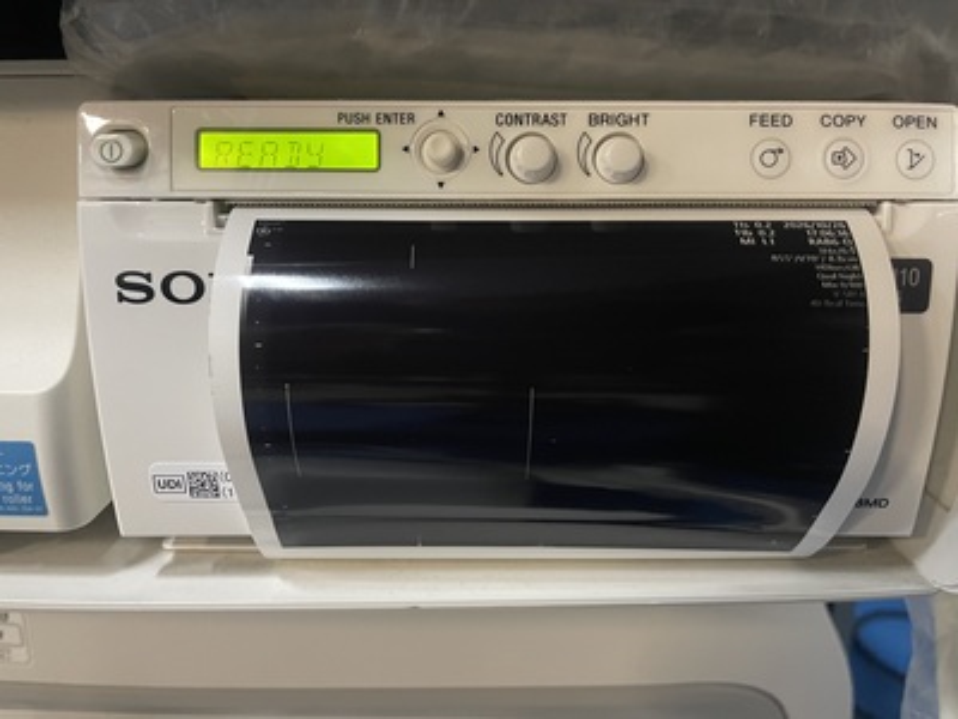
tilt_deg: -15.3
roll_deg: -0.4
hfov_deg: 67.3
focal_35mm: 26
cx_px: 479
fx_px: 720
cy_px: 360
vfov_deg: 53.1
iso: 640
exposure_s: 1/30
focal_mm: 4.2
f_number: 1.6
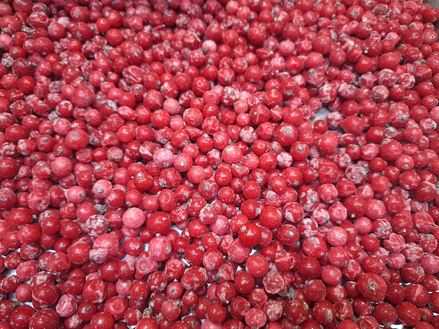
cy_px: 164
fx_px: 292
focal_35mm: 23
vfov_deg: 58.9
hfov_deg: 73.9
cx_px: 220
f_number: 1.8
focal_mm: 5.54
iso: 250
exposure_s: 1/25
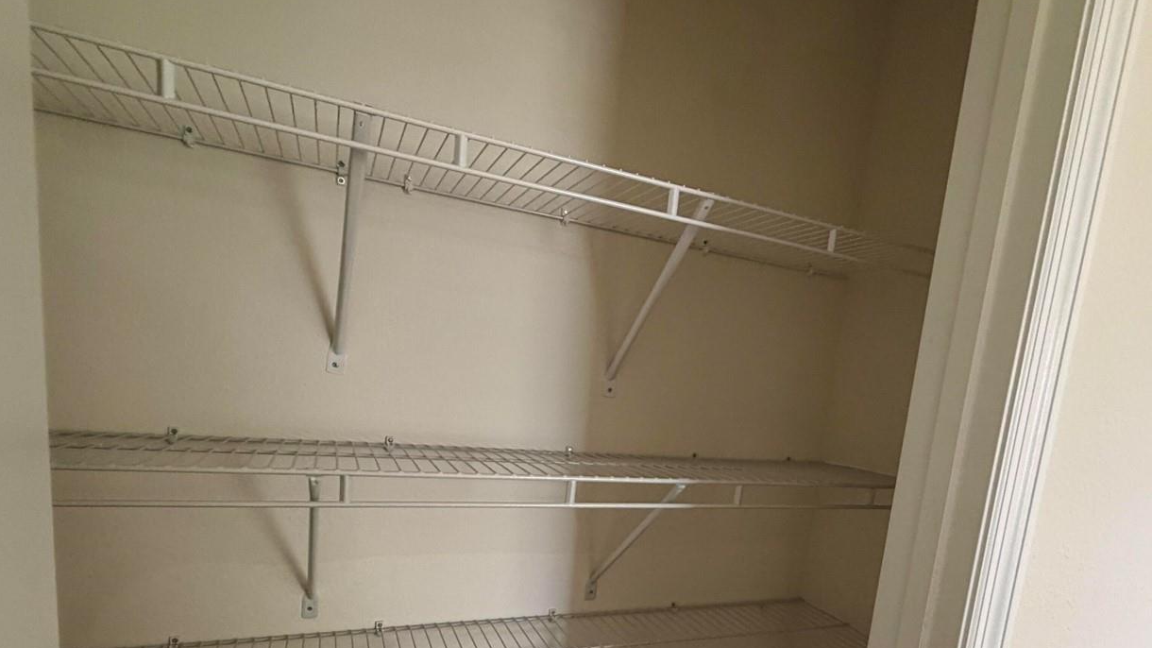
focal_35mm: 20
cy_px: 480
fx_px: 611
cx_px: 601
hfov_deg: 86.6
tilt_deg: -6.7
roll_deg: -5.8
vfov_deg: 53.5
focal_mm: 2.22
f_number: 2.2
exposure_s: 1/60
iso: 320
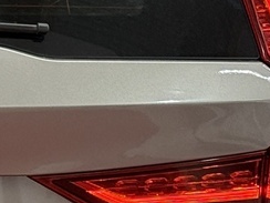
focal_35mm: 283
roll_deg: -0.8
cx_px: -204
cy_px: 155
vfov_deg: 5.2
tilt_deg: -12.4
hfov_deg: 6.8
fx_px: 2207
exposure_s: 1/92
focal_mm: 6.76
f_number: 1.78
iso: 100
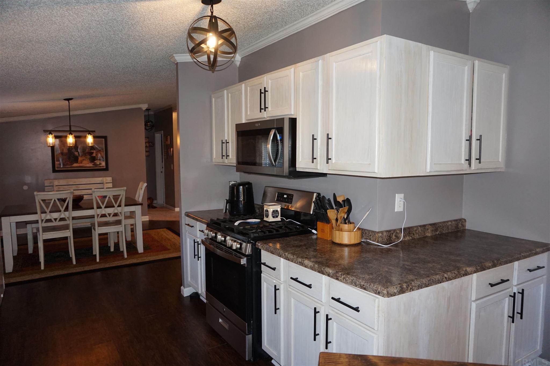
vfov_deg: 53.1
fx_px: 366
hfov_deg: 73.8
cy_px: 183
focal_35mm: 24
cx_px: 275
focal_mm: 16
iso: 800
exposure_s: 1/160
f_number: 3.5
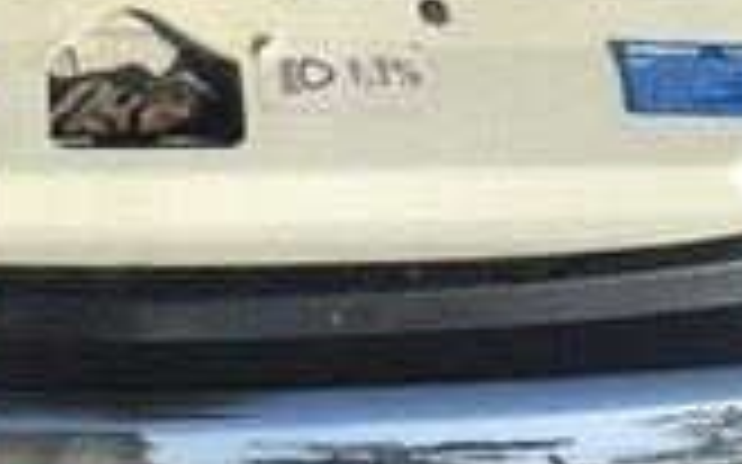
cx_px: 126
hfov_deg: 16.8
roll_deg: -1.7
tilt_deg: -31.7
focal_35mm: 123
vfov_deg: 10.1
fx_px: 2486
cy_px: -358
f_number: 2.2
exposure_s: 1/2825
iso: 32
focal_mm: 4.15
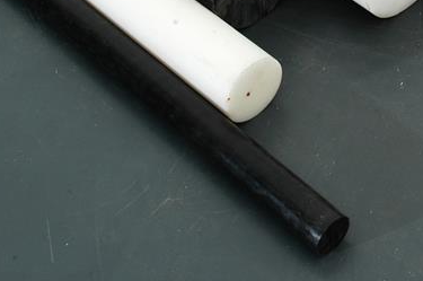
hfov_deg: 21.0
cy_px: 15
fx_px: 1127
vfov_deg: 14.0
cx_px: 352
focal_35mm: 96
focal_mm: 24
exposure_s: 1/160
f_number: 13
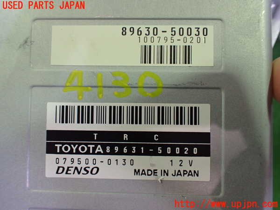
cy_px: 105
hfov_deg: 60.0
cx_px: 140
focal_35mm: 30
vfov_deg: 46.8
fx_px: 243
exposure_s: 1/80
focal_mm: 5.4
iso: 800
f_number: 2.3
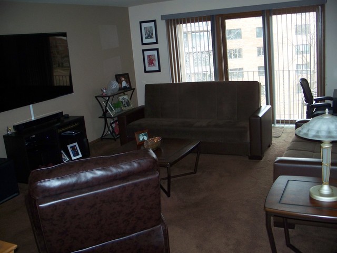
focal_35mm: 37
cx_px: 168
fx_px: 360
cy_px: 126
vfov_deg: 38.7
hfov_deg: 50.1
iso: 200
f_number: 2.8
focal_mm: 7.8
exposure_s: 1/60
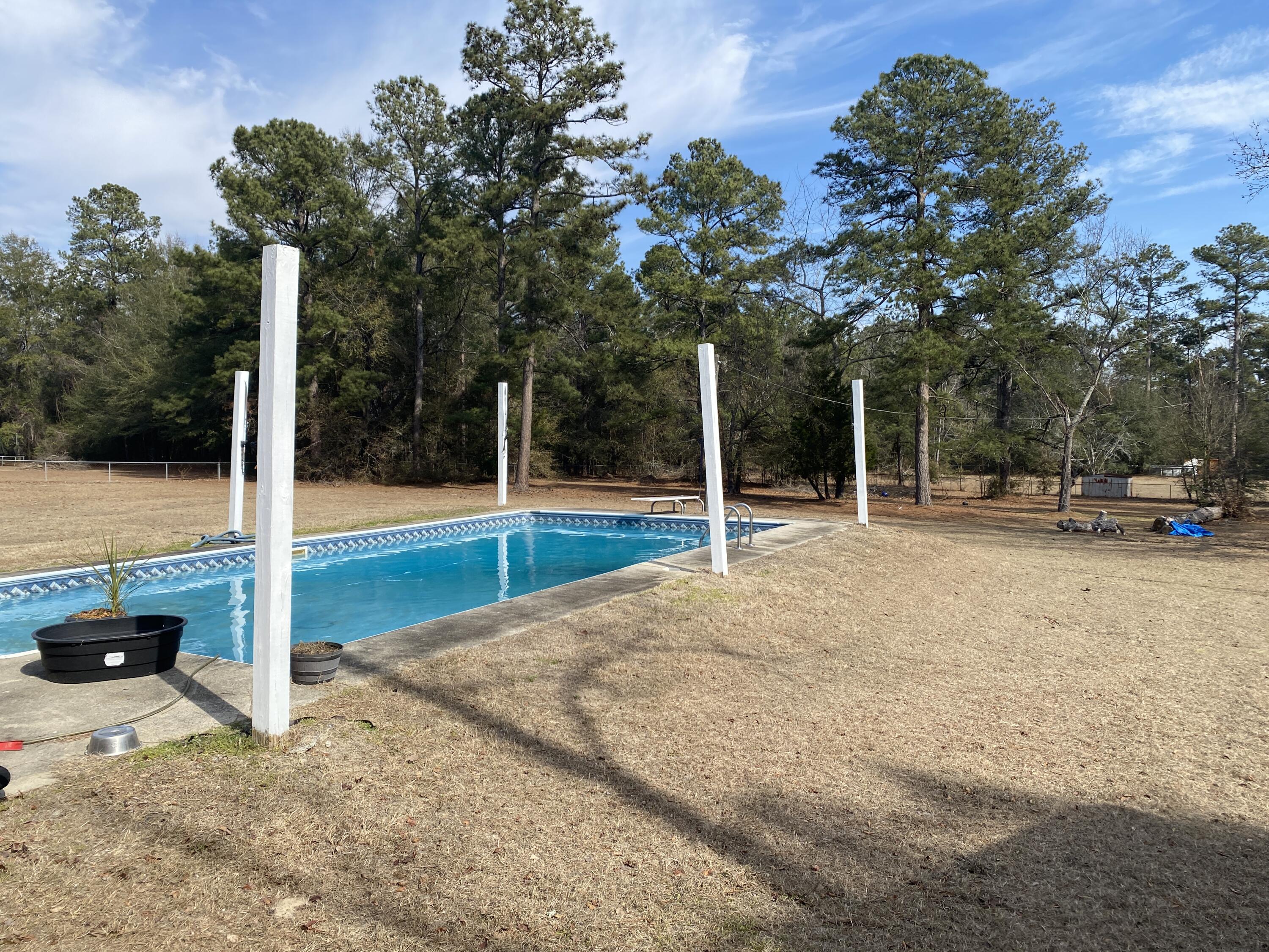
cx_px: 634
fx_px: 953
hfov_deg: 67.3
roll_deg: +0.8
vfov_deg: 53.1
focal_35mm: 26
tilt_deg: -0.1
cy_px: 476
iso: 32
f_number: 1.8
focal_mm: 4.25
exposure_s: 1/2105
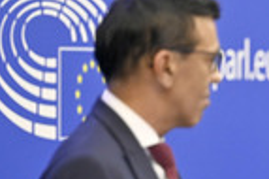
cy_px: 185
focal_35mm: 566
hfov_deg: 3.6
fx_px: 4224
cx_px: 404
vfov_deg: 2.4
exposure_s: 1/320
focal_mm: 180
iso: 2500
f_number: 2.8
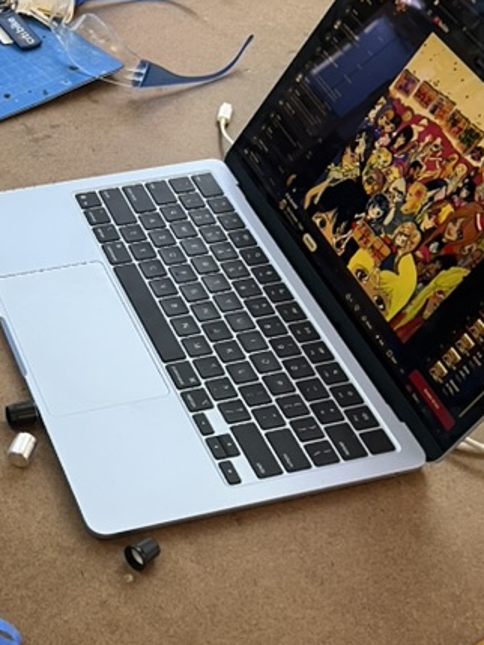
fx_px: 1155
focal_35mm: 62
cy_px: 341
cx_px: -27
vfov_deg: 31.2
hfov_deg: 22.5
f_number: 1.5
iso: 100
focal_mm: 5.7
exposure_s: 1/62
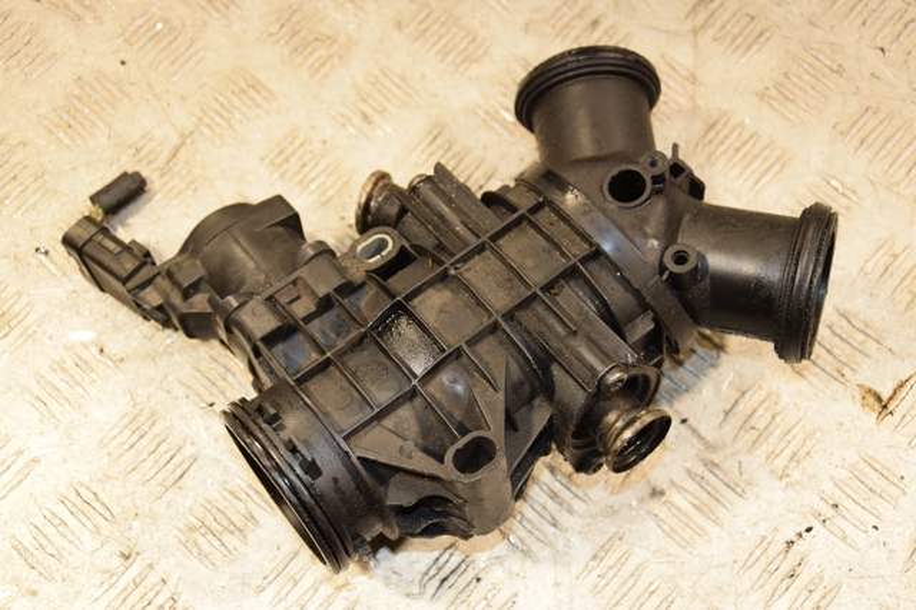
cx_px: 458
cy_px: 305
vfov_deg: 25.7
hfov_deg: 37.9
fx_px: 1335
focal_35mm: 52
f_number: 5.6
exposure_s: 1/200
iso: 800
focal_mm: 35
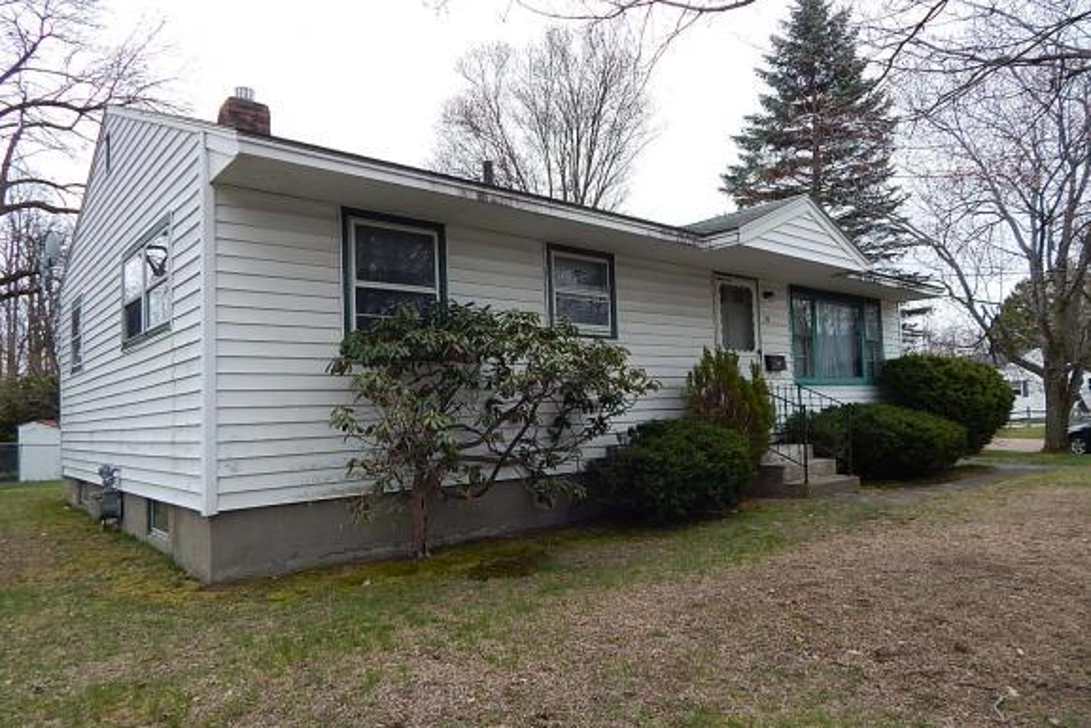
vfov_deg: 55.1
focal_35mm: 23
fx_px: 697
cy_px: 375
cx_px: 545
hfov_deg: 76.1
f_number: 3
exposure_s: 1/800
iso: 125
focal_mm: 4
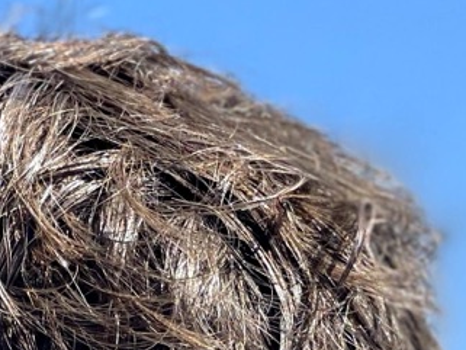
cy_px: 774
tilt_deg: +4.0
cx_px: 32
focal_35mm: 259
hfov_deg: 7.6
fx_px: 3488
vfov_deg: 5.6
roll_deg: +7.4
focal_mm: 6
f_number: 2
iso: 25
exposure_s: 1/749
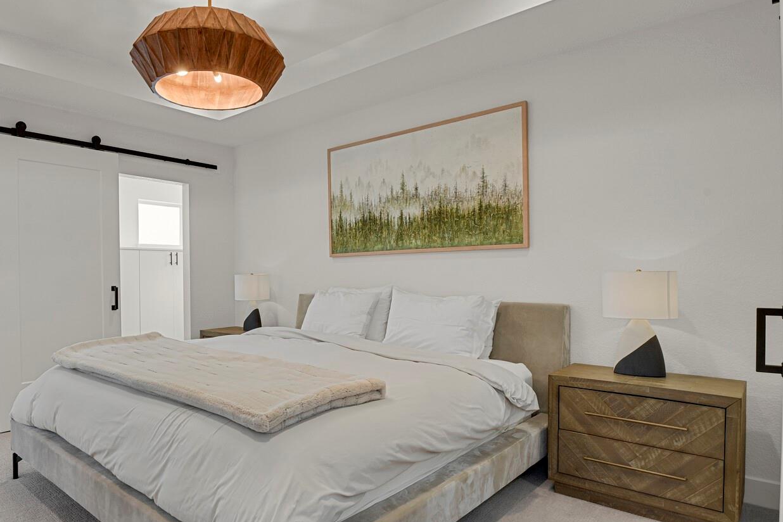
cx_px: 309
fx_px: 478
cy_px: 274
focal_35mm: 22
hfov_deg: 77.6
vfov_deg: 57.2
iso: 250
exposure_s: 1
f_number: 8
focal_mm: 17
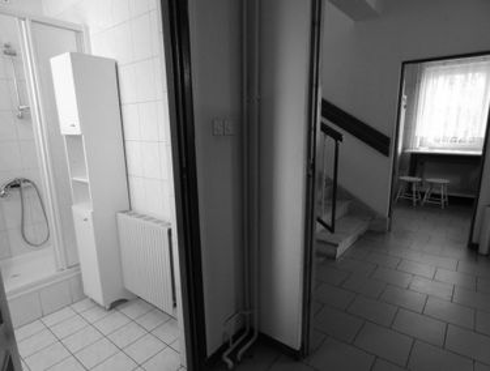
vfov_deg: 66.3
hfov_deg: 81.5
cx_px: 245
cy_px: 186
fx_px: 284
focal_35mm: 20
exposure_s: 1/60
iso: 500
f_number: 2.8
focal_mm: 3.6
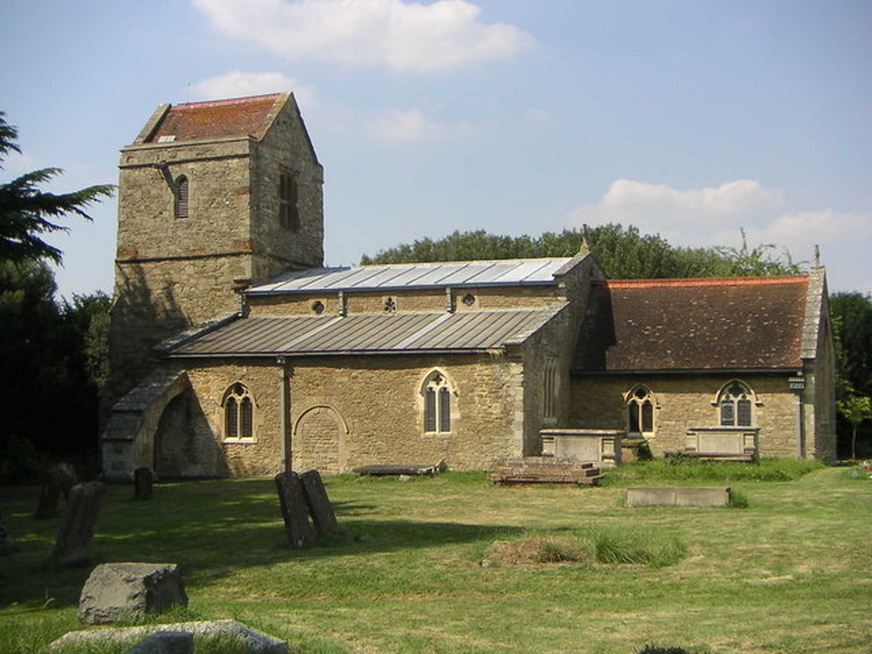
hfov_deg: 38.2
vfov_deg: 29.1
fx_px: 1260
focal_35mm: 50
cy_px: 327
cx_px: 436
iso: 64
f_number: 6.7
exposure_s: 1/180
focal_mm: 6.6
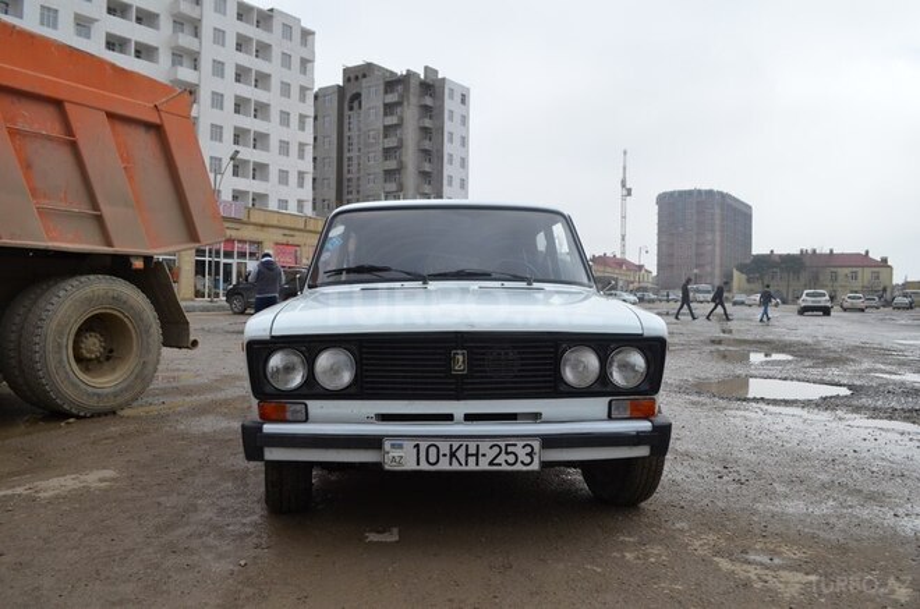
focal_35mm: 27
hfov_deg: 67.5
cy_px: 304
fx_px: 689
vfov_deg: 47.7
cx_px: 460
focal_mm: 18
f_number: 7.1
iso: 400
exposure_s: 1/1600
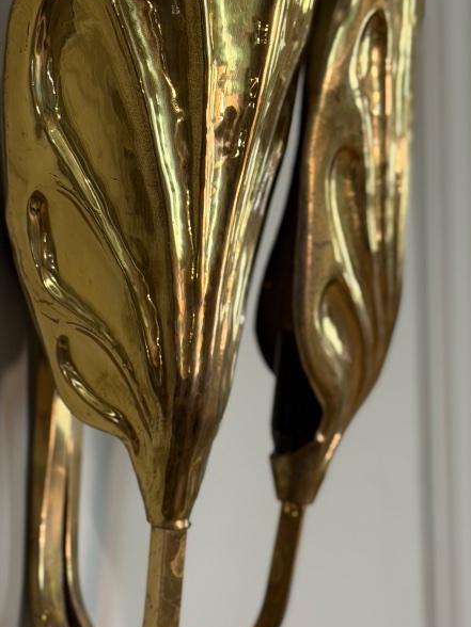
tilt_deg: +4.6
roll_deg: +2.0
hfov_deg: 15.1
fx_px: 1778
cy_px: 182
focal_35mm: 98
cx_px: 258
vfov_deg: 19.9
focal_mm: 6.76
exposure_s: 1/50
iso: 160
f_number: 1.78
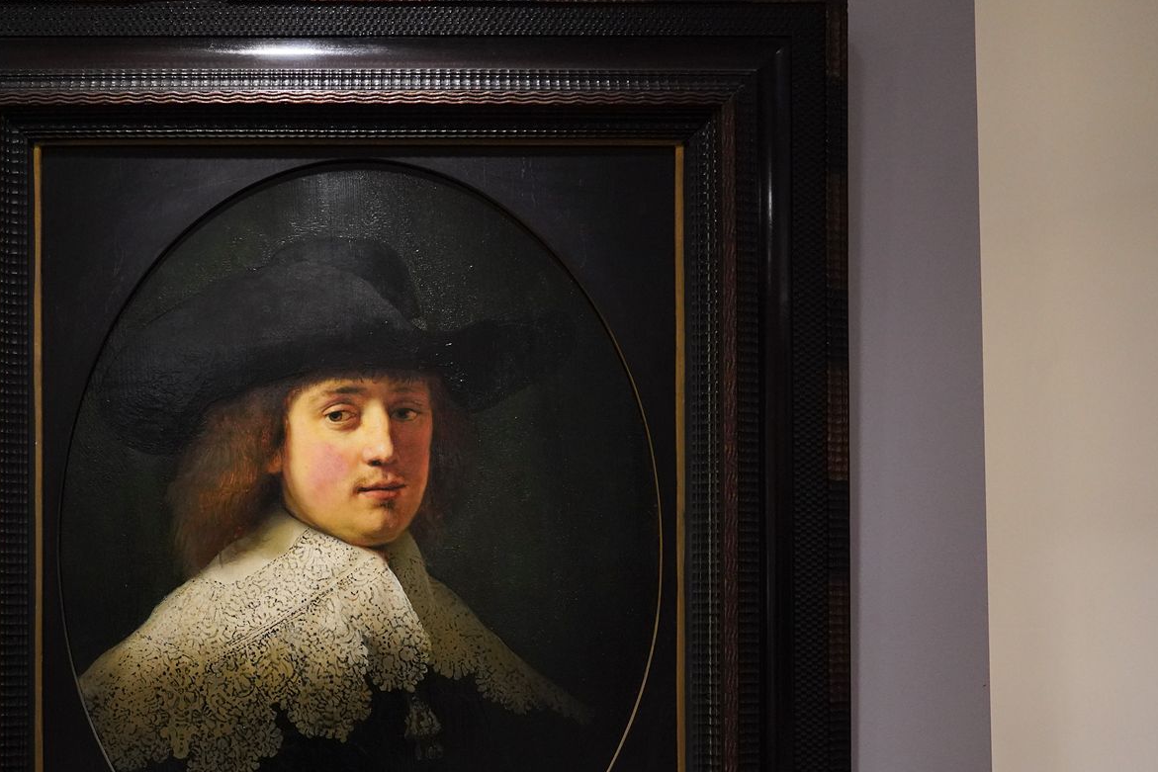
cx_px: 349
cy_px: 546
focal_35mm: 41
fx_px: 1319
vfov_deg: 32.2
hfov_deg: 46.3
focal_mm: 24
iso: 3200
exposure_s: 1/80
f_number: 3.5
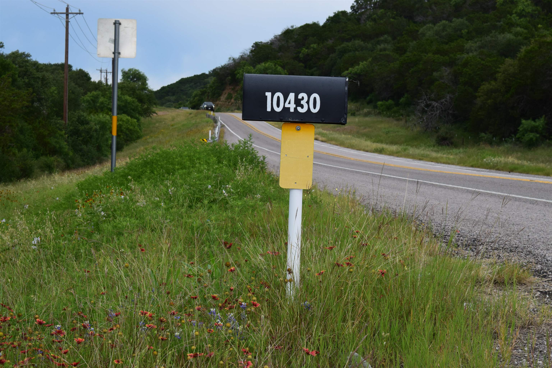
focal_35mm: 78
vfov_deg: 17.5
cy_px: 184
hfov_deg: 26.0
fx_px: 1196
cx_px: 276
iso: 400
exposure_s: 1/400
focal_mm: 52
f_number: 11
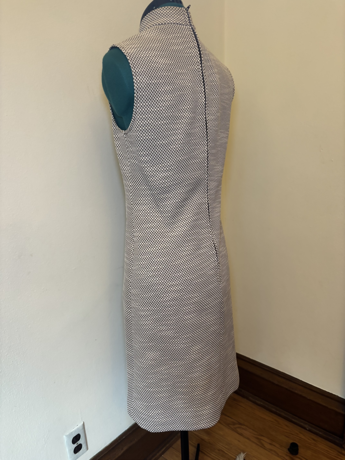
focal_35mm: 26
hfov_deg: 53.1
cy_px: 230
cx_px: 172
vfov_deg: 67.3
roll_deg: +0.8
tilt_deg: -15.2
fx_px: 346
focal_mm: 5.96
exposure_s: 1/60
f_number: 1.6
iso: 250
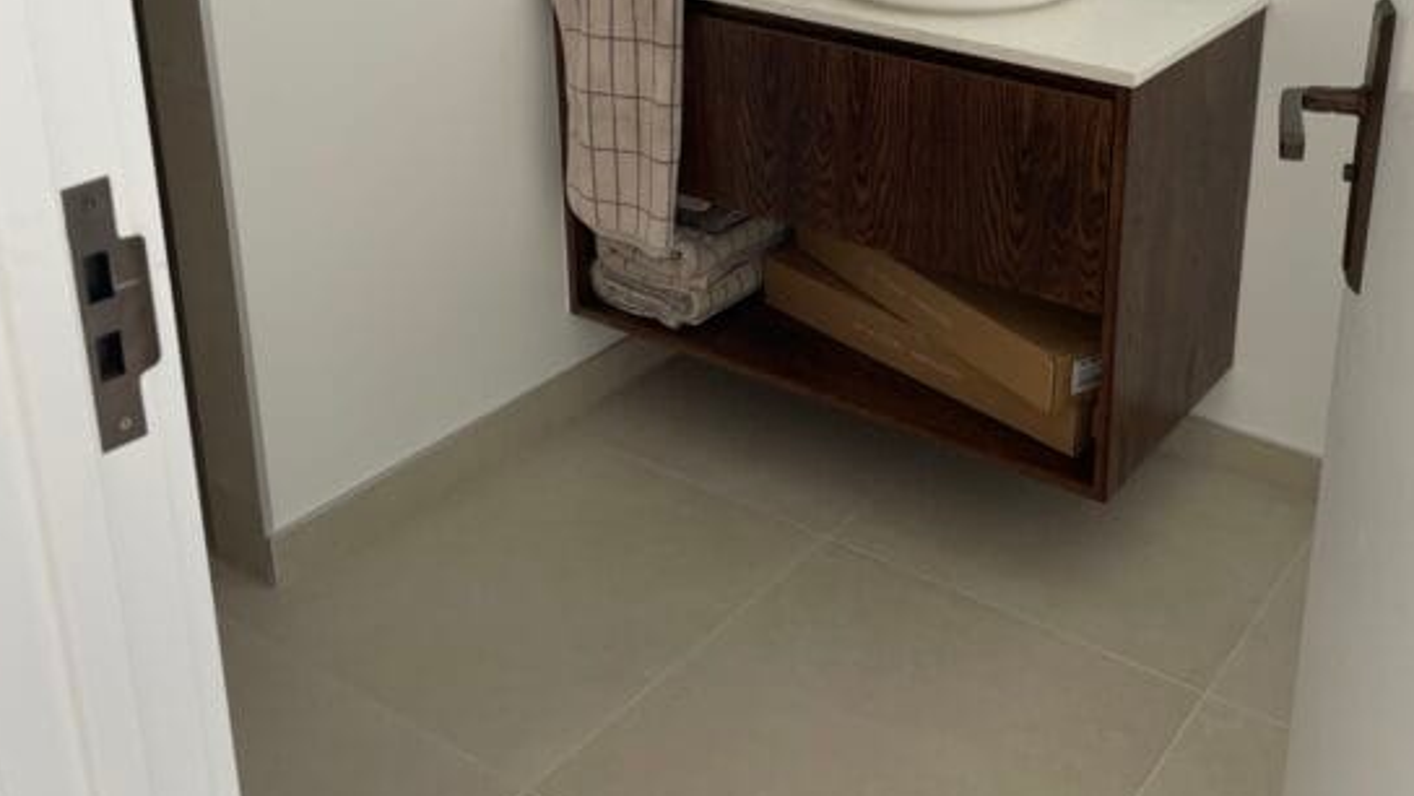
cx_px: 915
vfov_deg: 28.7
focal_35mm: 40
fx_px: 1500
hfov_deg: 49.8
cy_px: 104
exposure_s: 1/121
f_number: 1.6
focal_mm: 4.2
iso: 40
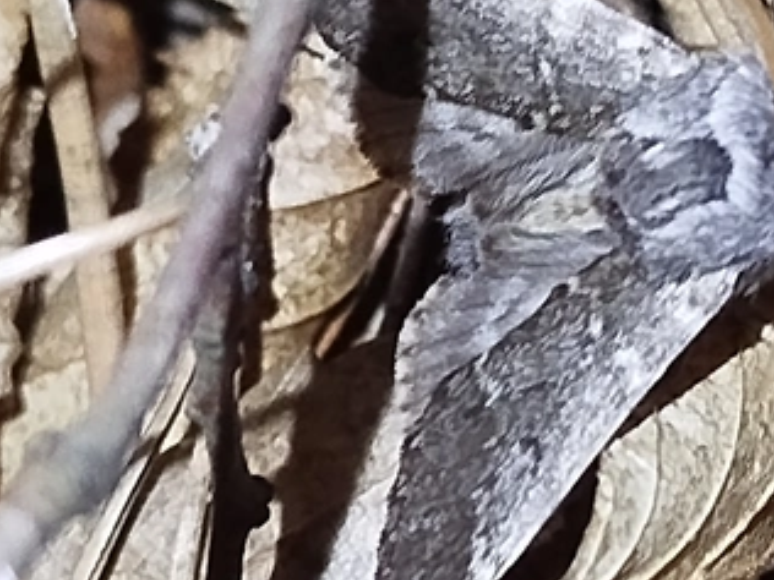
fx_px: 3980
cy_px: 247
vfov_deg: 8.3
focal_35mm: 178
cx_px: 578
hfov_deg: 11.1
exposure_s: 1/33
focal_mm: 5.31
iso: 250
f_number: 1.7
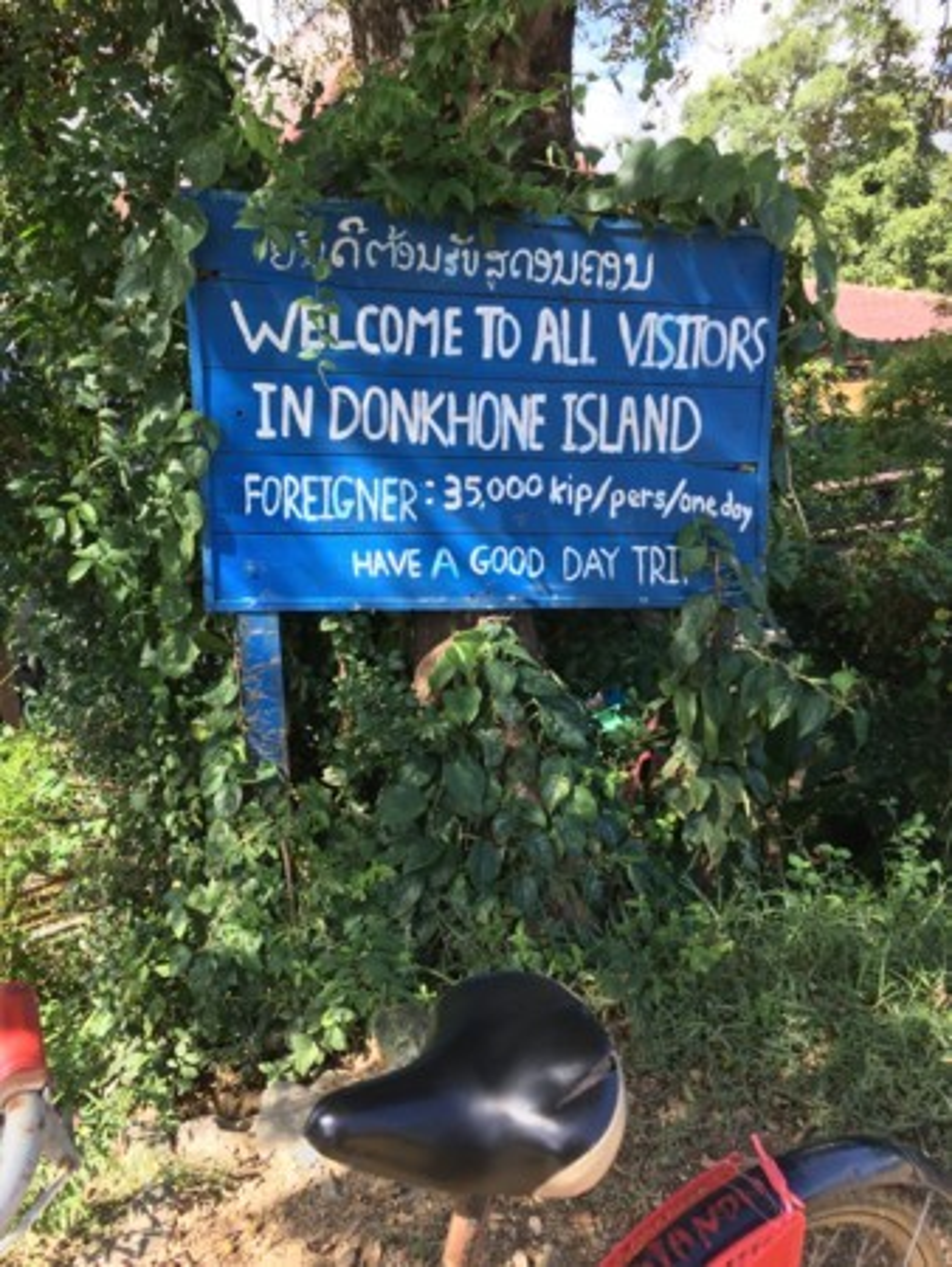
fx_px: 1062
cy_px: 634
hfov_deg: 48.3
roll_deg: +1.2
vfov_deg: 61.6
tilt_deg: -16.4
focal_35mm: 29
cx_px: 476
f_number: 2.2
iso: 25
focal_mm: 4.15
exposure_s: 1/265
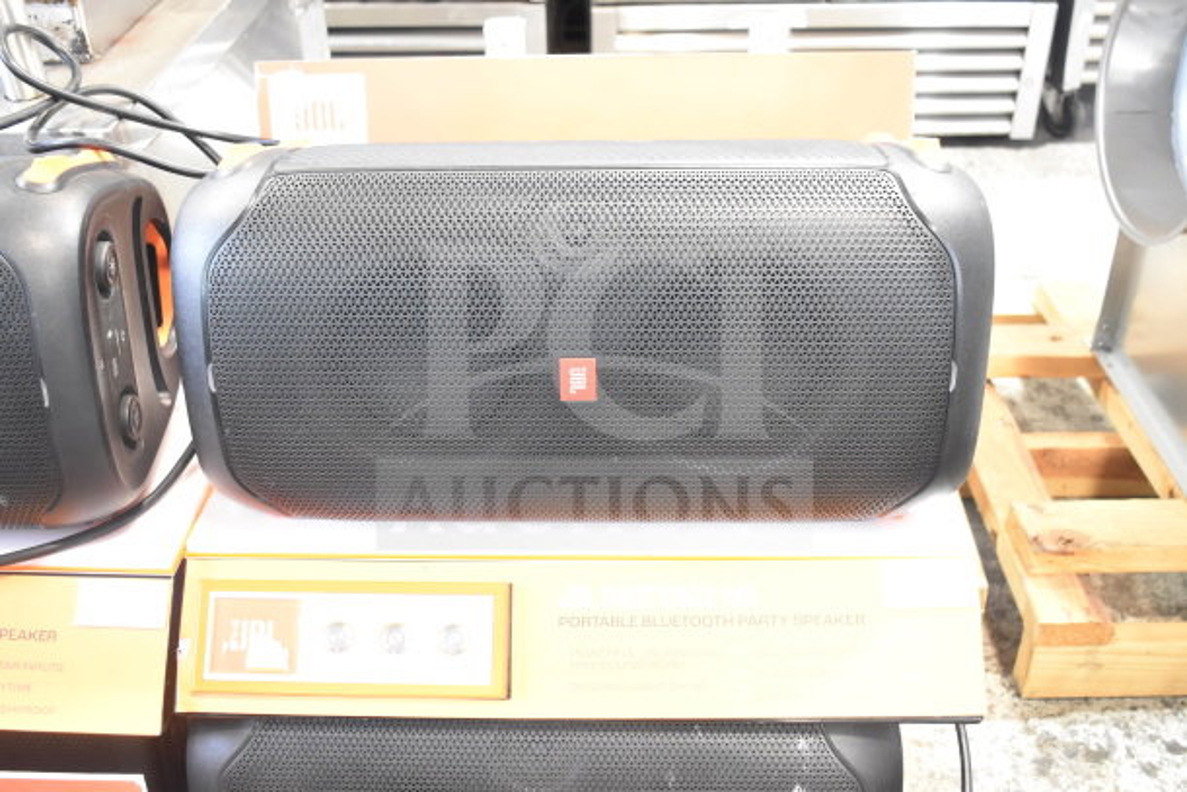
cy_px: 396
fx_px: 1187
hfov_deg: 53.1
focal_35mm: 36
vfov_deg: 36.9
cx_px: 594
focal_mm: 24
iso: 2500
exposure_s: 1/40
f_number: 4
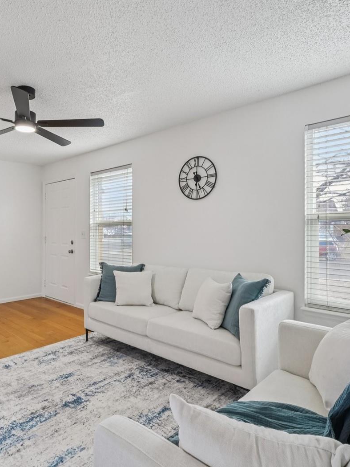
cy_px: 234
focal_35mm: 22
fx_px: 297
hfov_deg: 59.8
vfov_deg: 76.4
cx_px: 120
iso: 800
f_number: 8
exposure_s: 1/3.33
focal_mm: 10
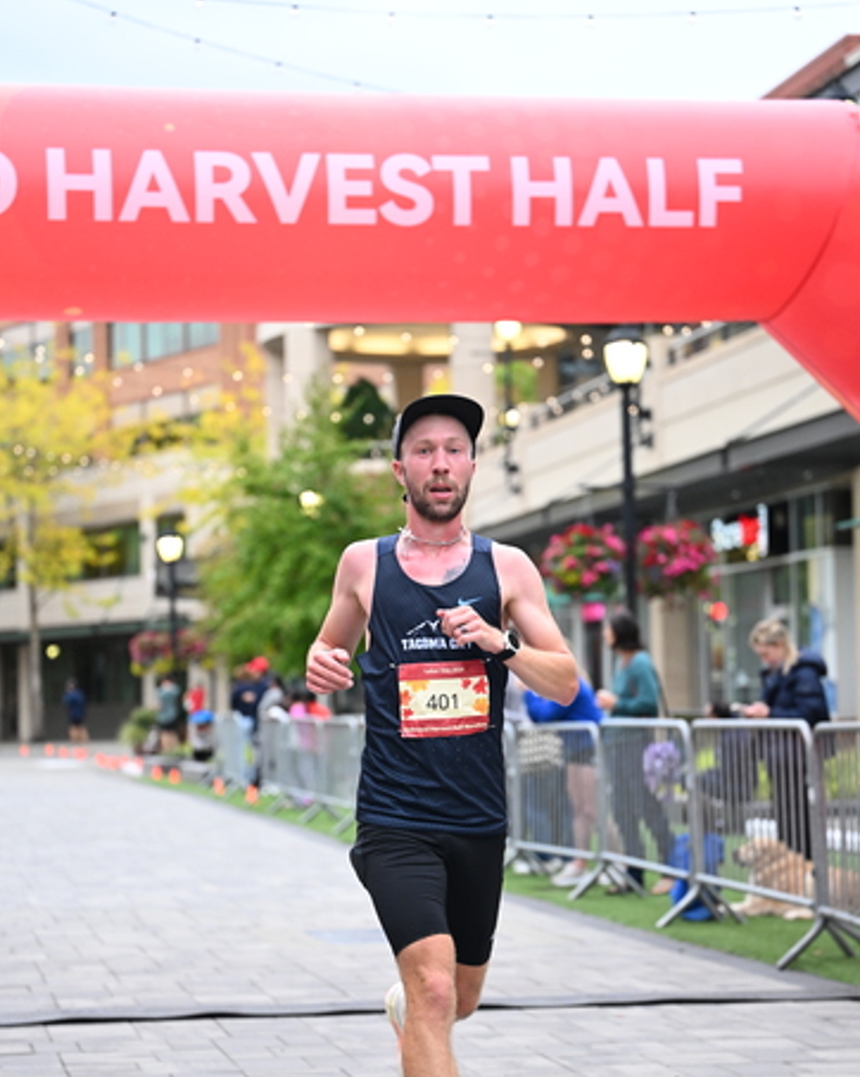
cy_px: 647
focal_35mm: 81
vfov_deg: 23.5
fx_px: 2579
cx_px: 431
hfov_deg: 18.9
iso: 1600
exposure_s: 1/800
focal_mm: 71
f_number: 2.8
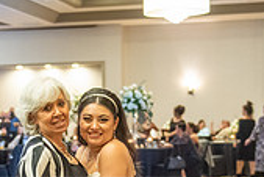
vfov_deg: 11.2
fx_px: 881
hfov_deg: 16.9
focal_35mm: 120
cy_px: 214
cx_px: 53
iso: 1600
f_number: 2.8
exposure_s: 1/50
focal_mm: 35
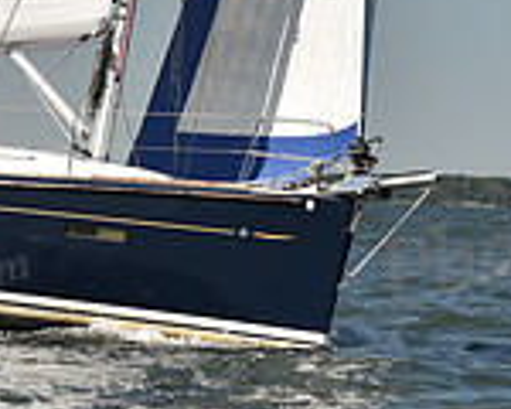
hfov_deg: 5.3
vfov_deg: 4.3
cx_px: 208
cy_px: 90
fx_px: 5490
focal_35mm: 363
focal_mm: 100
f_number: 4
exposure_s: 1/1250
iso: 250
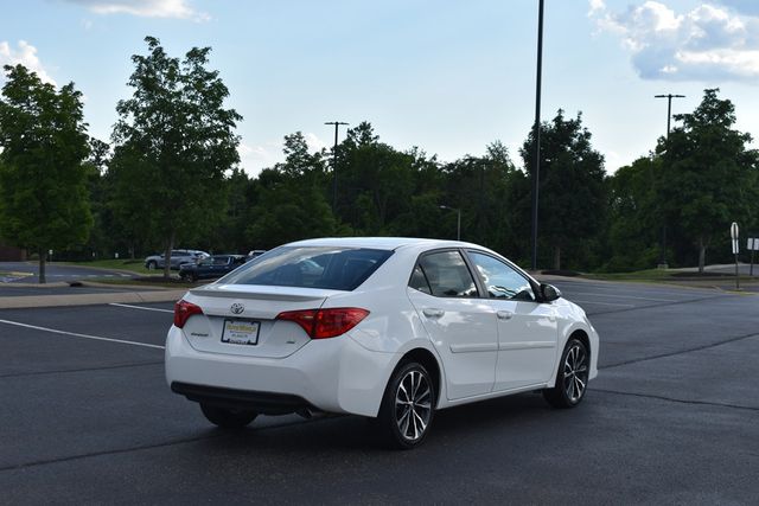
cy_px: 253
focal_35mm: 57
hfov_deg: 35.0
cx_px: 380
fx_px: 1202
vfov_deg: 23.8
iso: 125
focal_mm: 38
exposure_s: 1/250
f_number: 8
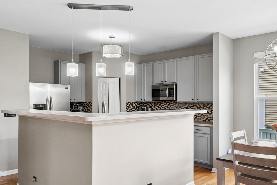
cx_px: 160
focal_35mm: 29
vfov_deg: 44.9
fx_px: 223
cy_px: 99
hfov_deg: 63.3
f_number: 11
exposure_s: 1/25
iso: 200
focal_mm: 17
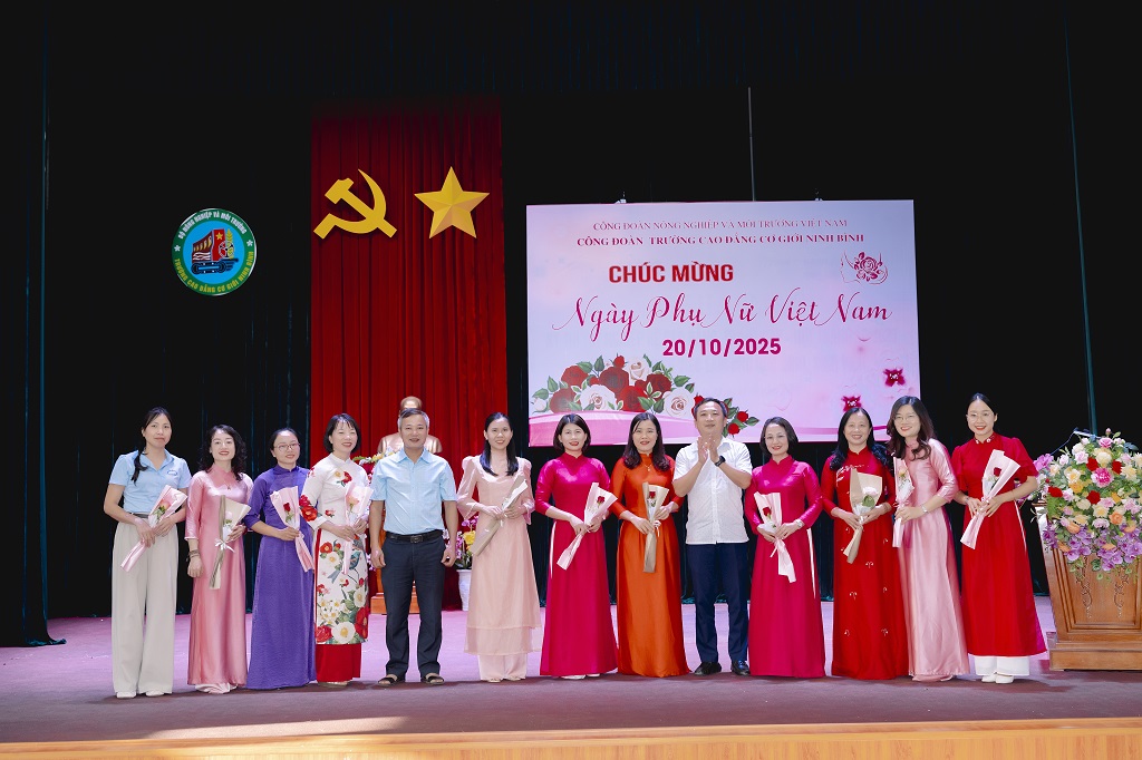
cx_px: 571
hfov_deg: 48.5
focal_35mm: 40
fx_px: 1268
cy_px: 380
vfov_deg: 33.4
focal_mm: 40
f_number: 3.2
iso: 1000
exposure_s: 1/100
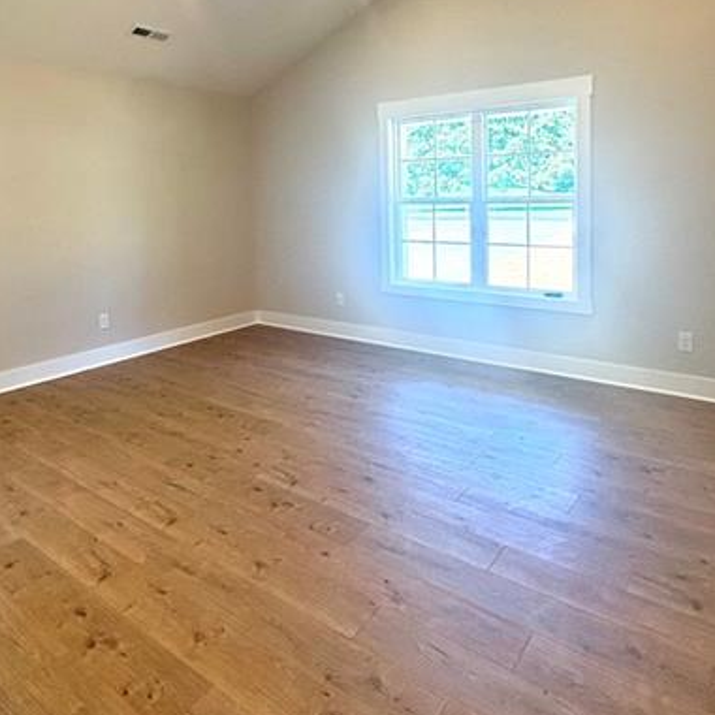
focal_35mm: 25
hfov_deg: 62.7
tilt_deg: -1.3
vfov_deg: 60.8
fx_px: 584
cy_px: 216
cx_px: 312
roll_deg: +1.5
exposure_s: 1/139
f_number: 2.2
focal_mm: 2.22
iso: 100
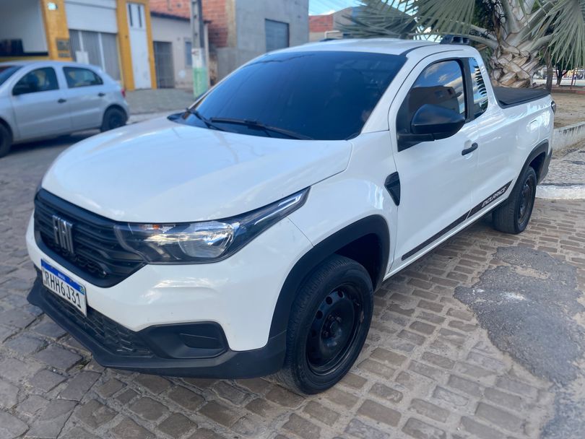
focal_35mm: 26
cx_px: 292
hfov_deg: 67.3
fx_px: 440
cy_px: 220
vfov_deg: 53.1
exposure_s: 1/669
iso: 32
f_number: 1.8
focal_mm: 4.25
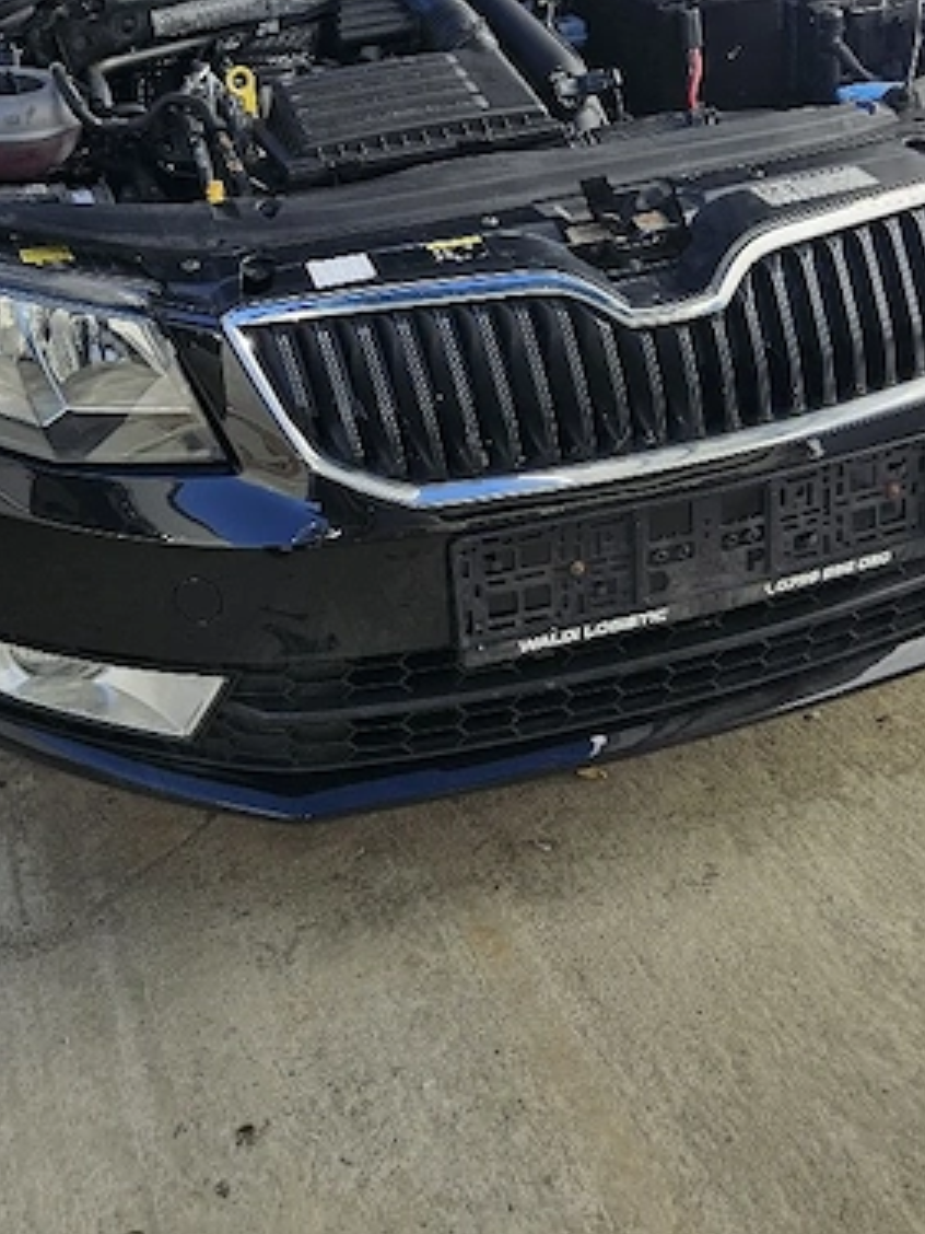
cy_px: 263
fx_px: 1746
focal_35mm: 49
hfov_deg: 29.6
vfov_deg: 37.6
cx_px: 394
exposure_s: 1/1250
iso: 25
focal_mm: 5.4
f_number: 1.8
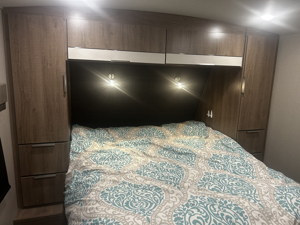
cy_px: 112
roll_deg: -3.1
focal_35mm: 26
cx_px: 150
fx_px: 225
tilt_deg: -11.6
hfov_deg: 67.3
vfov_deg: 53.1
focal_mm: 5.7
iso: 160
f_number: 1.5
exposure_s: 1/60
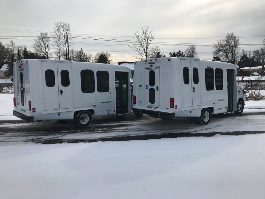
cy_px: 100
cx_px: 132
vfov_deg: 49.7
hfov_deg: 63.4
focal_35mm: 28
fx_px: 214
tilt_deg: -5.1
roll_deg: +0.7
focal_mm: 3.99
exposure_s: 1/4566
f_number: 1.8
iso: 20
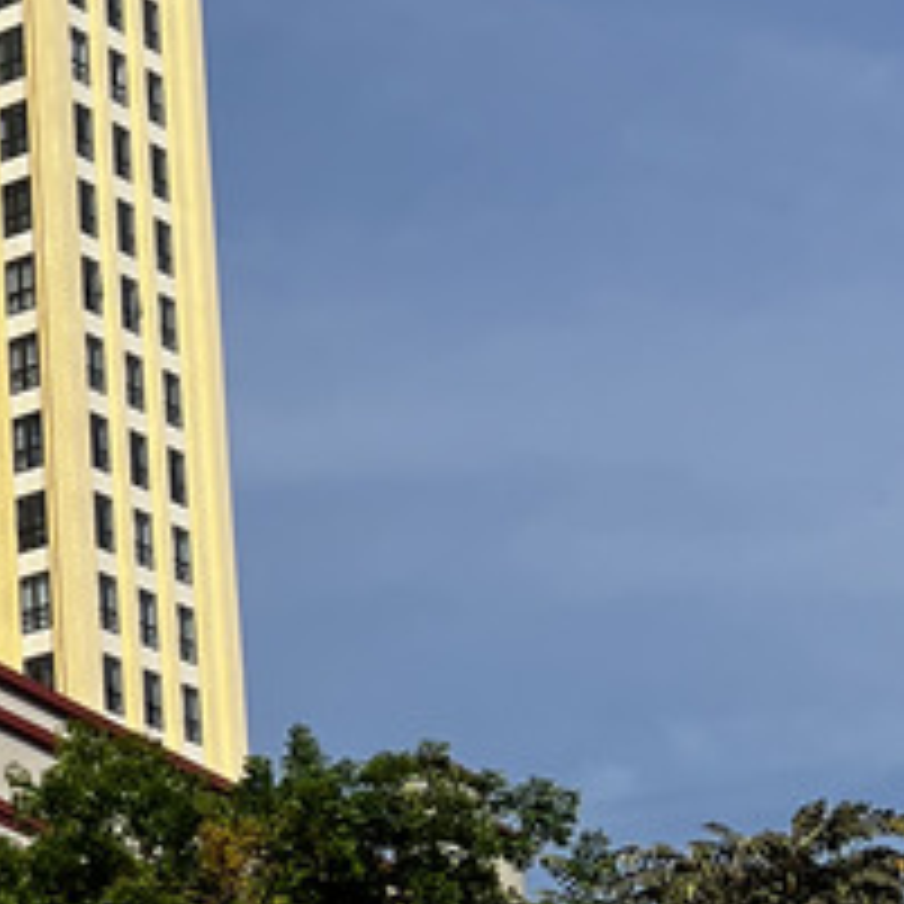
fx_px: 4048
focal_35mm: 137
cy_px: 742
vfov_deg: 12.7
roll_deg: +0.9
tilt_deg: +18.4
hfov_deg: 12.1
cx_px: -463
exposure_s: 1/6993
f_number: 1.5
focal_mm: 5.7
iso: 50
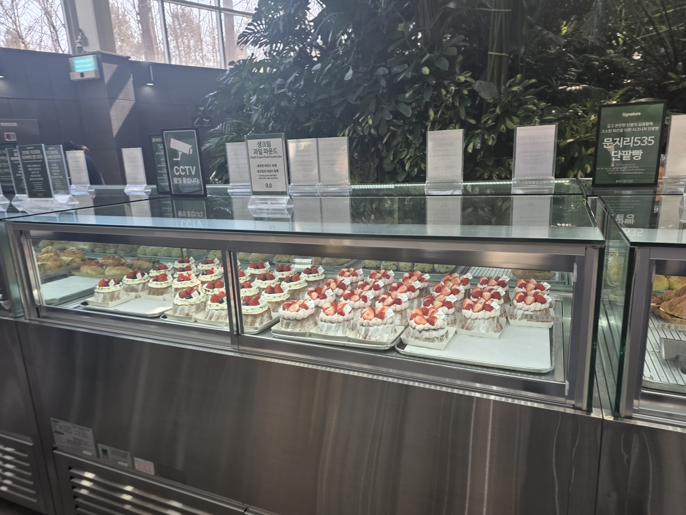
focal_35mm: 23
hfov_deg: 73.9
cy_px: 258
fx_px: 456
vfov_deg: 58.9
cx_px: 343
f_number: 1.7
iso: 32
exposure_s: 1/120
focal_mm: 6.3
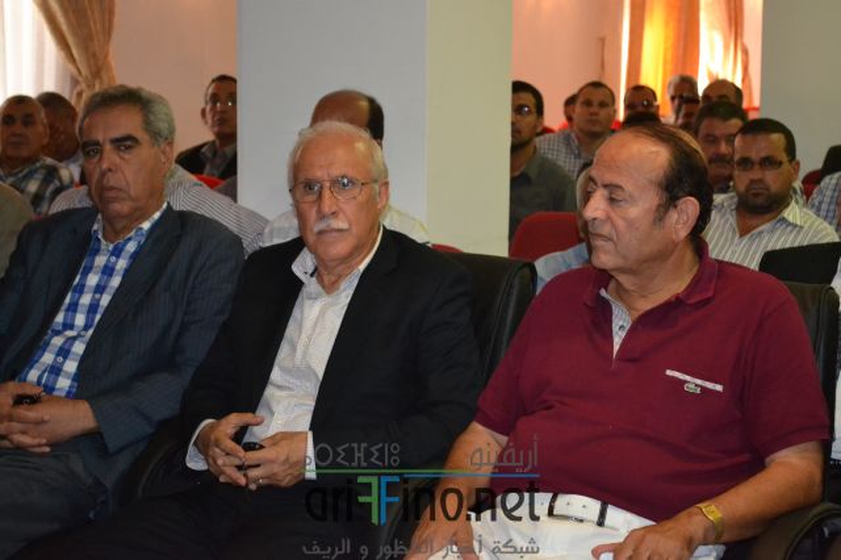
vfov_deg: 16.5
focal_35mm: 82
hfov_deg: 24.6
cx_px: 420
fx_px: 1926
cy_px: 280
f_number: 5.6
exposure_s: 1/60
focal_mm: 55
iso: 3200
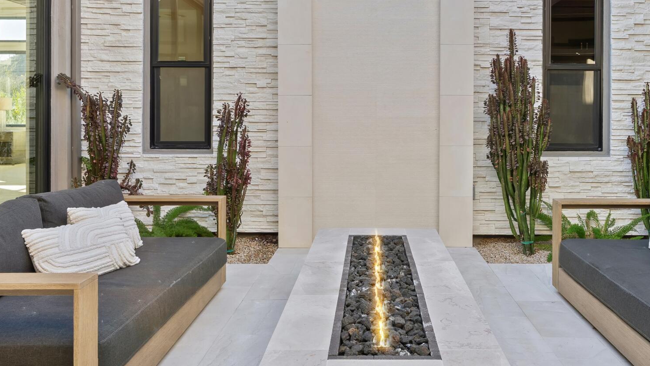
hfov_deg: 57.7
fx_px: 586
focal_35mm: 34
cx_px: 376
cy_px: 123
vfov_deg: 34.3
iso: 800
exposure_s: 1/60
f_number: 8
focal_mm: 16
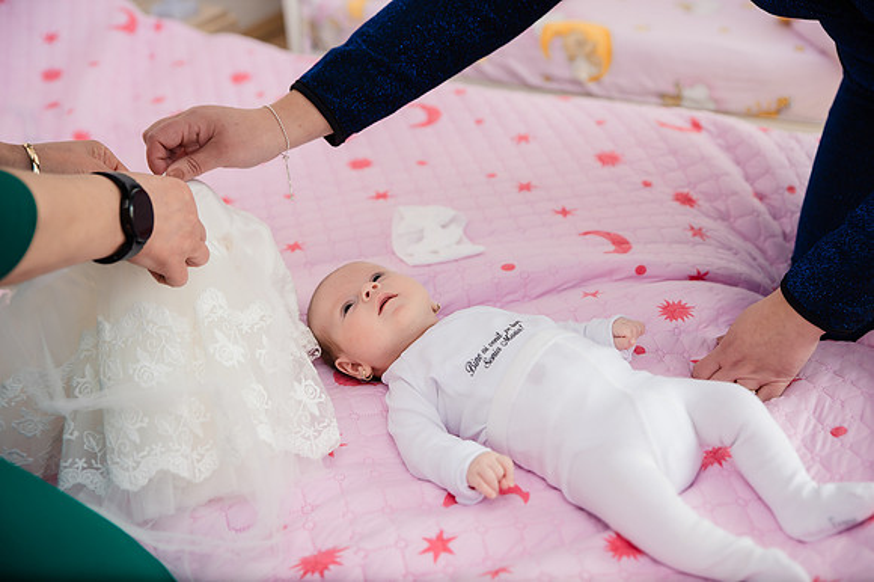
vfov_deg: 27.0
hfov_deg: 39.6
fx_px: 1213
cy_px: 291
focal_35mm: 50
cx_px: 437
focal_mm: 50
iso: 400
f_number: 3.2
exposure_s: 1/250
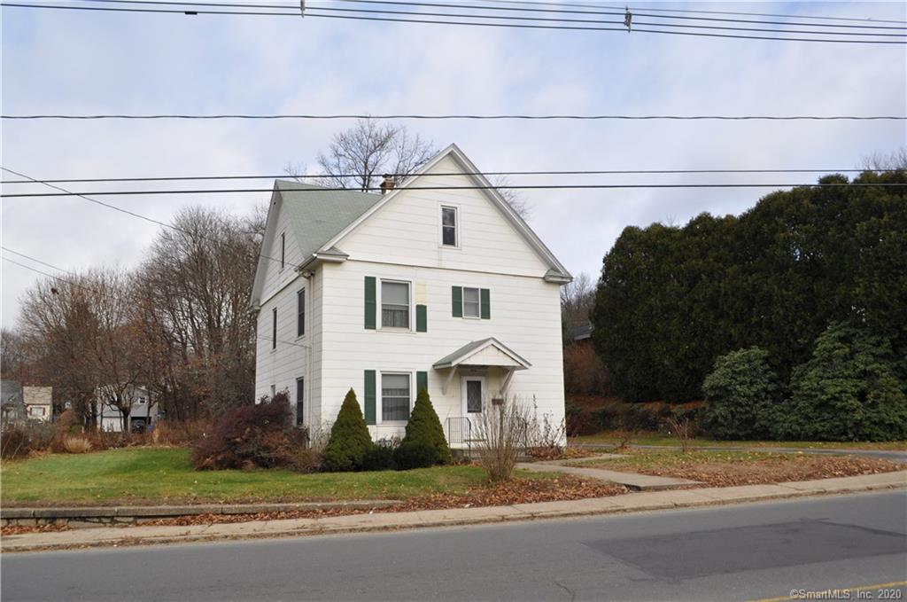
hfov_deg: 67.5
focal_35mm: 27
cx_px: 454
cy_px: 301
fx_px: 679
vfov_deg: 47.8
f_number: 8
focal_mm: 18
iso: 200
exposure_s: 1/250
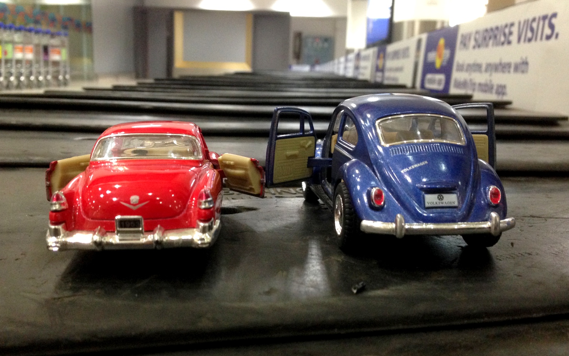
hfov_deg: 51.5
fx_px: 589
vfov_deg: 33.6
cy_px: 187
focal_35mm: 38
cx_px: 268
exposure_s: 1/20
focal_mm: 4.12
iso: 250
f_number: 2.4
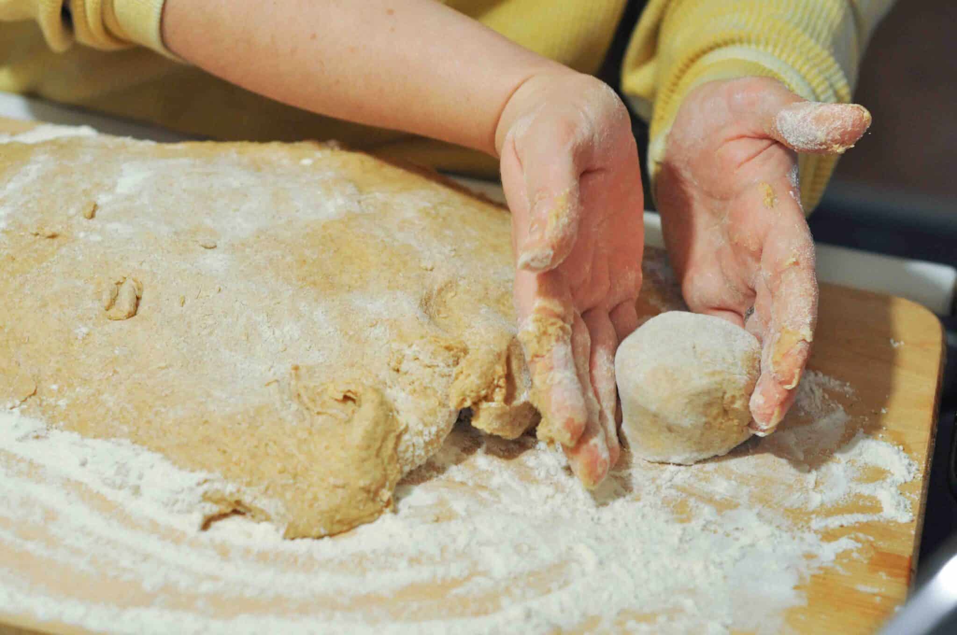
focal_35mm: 75
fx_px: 1991
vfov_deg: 18.1
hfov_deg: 27.0
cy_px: 318
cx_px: 478
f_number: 4
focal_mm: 50
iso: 800
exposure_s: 1/60
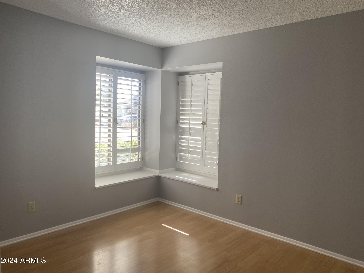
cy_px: 136
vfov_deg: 53.1
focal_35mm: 26
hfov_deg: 67.3
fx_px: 273
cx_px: 182
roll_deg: -1.6
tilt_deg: -3.5
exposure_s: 1/121
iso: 40
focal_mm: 4.25
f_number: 1.8
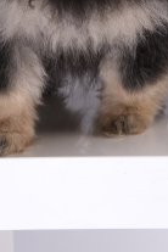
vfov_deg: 12.5
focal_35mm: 157
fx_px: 1099
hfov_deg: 8.7
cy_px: -116
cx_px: 151
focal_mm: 35
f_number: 10
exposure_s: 1/125
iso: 160
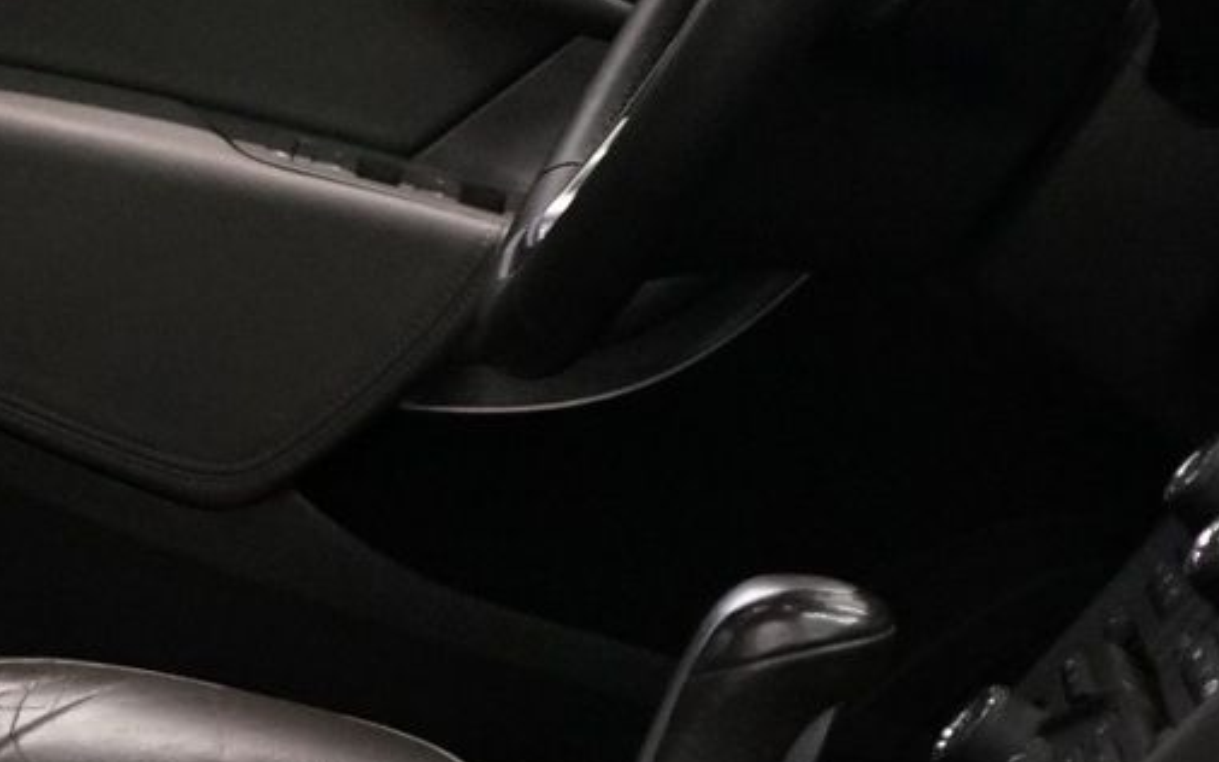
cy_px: 377
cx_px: -241
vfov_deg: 8.7
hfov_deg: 13.5
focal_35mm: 151
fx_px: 5015
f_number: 3.5
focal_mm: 30
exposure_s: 1/160
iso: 3200
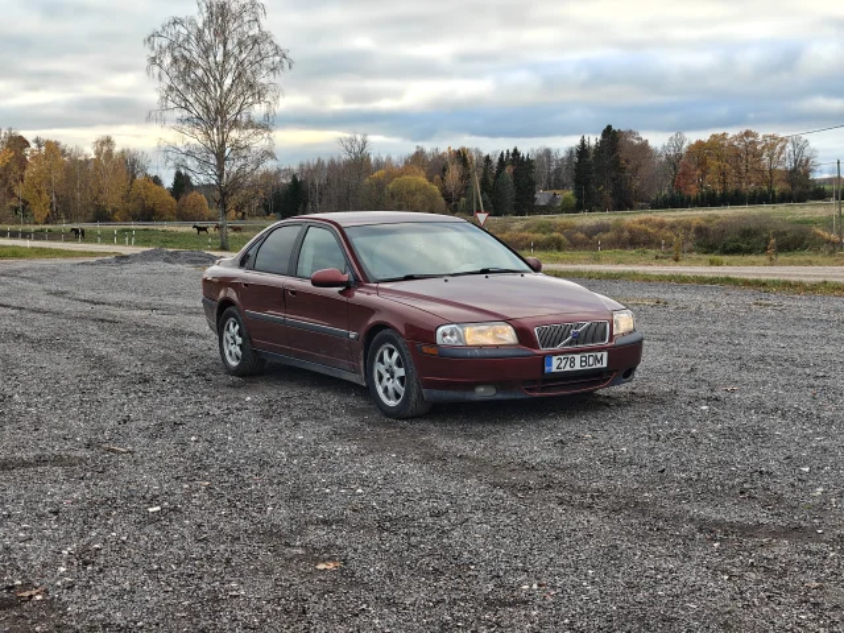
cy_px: 316
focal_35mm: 50
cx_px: 422
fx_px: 1219
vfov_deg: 29.1
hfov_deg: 38.2
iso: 79
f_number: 1.68
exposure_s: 1/619
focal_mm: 6.57
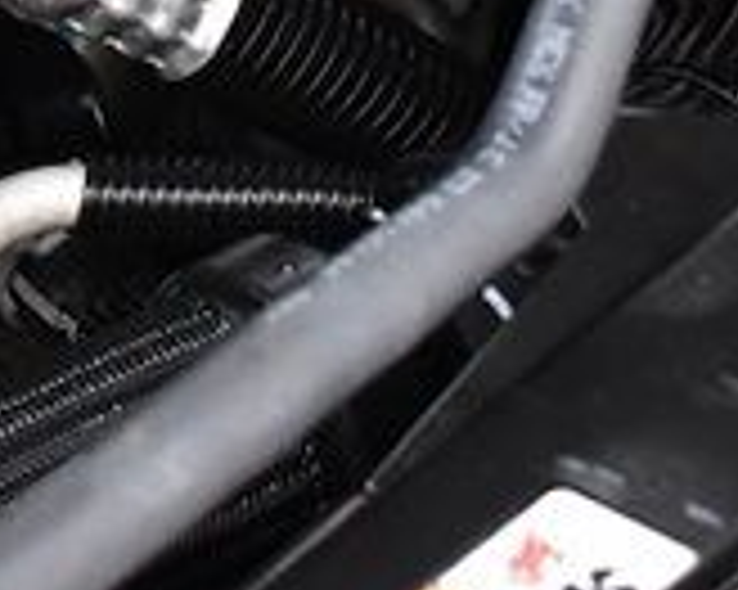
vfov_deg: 8.1
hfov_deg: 10.9
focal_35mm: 176
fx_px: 3842
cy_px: -858
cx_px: -18
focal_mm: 20
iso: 2500
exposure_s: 1/80
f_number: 4
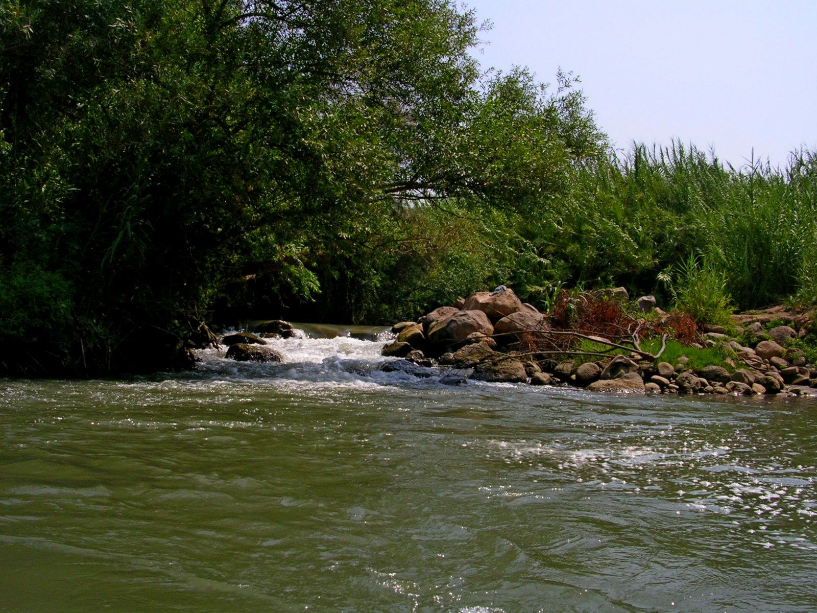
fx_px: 897
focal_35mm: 38
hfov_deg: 49.0
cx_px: 408
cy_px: 306
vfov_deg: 37.7
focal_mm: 5.8
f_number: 5.6
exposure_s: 1/420
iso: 50
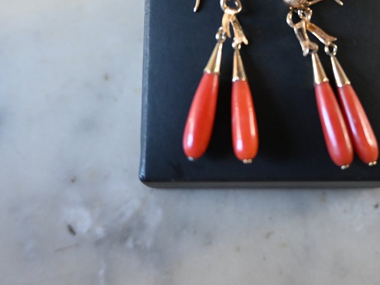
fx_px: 670
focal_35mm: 61
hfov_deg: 31.3
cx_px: 264
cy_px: 70
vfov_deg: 23.8
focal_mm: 24
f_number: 3.8
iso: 1600
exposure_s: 1/125
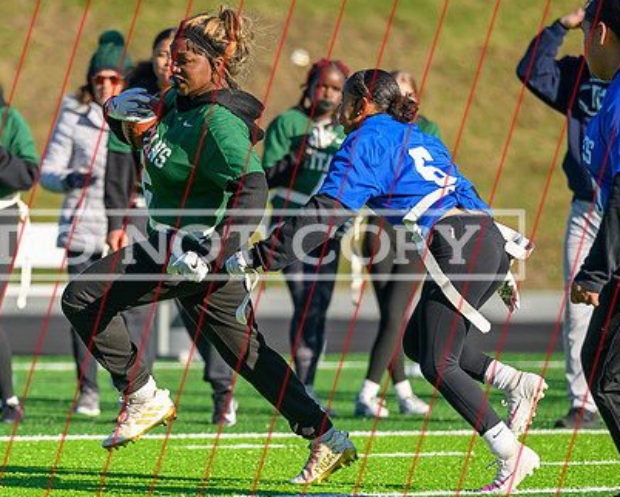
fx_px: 8133
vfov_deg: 3.5
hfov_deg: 4.4
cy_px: 362
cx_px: 216
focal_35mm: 443
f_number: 2.8
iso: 90
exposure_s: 1/1000
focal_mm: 200
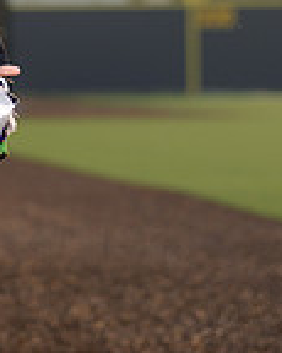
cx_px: -71
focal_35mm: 311
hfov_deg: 5.0
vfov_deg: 6.2
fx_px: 3248
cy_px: 91
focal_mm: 106
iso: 100
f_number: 2.8
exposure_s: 1/1000
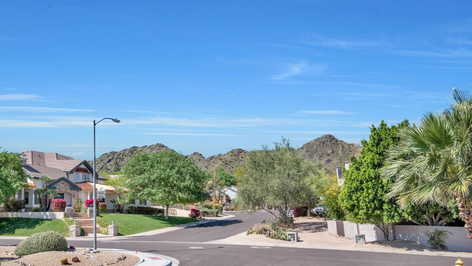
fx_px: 400
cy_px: 110
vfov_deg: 36.6
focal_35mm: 32
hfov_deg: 61.0
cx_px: 232
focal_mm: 30
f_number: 11
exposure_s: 1/500
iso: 250
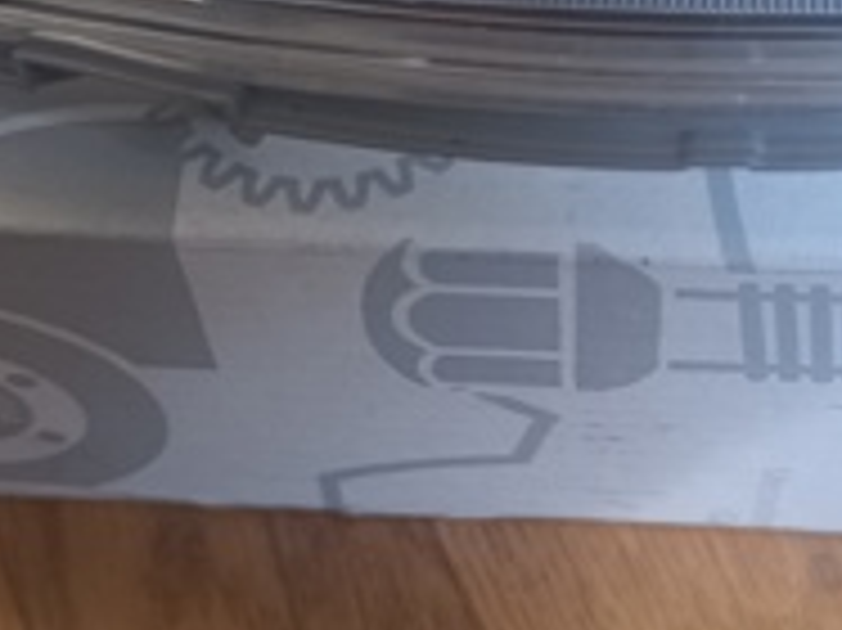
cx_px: 522
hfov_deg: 23.8
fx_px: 1993
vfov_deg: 18.0
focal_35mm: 82
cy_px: 272
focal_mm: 6.14
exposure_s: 1/50
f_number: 1.65
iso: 858
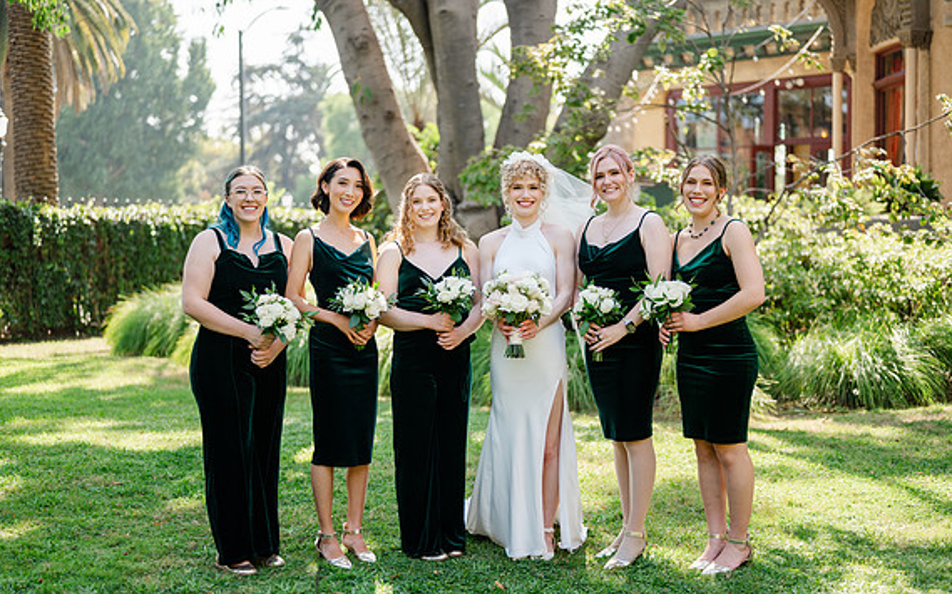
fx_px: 1348
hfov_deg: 38.9
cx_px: 472
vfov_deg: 24.8
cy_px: 322
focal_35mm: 52
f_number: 1.8
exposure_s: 1/800
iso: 64
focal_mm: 50
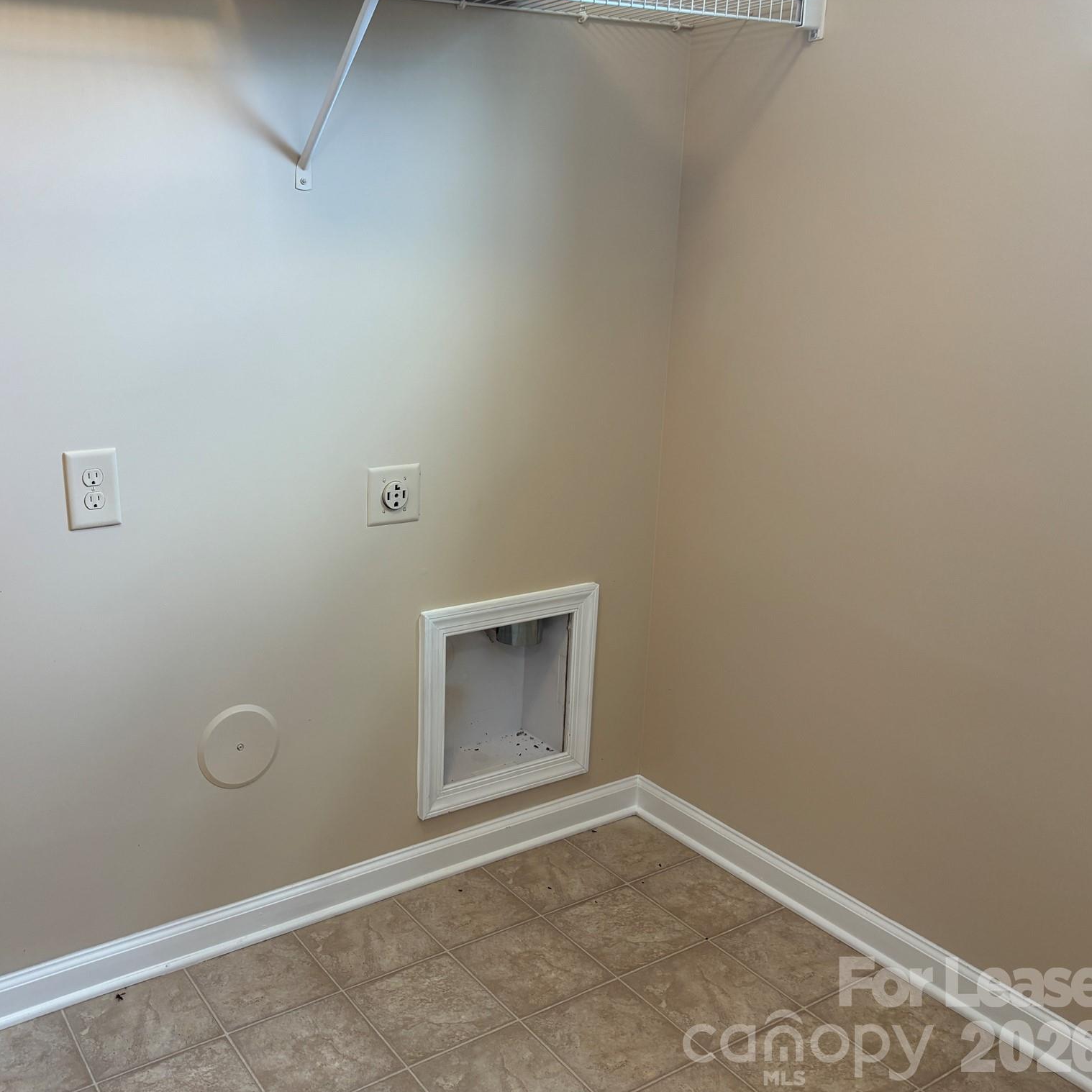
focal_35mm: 31
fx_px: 1106
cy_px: 545
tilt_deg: -16.1
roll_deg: +0.0
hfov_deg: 51.7
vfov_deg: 52.5
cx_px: 379
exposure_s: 1/120
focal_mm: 5.96
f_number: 1.6
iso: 125
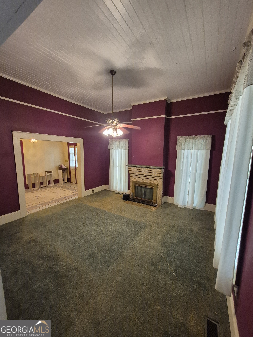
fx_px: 127
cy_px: 168
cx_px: 126
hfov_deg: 89.9
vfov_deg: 106.2
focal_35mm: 13
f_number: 2.2
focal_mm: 1.74
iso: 640
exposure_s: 1/60
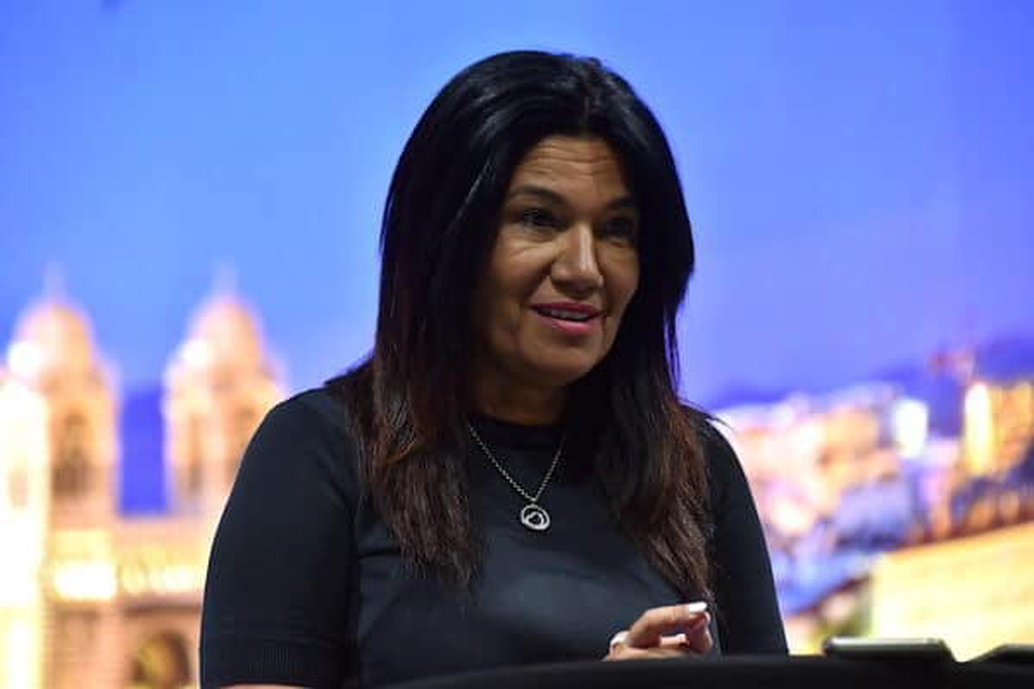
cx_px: 517
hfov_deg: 7.8
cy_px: 344
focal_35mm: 262
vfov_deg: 5.2
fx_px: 7539
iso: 800
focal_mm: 175
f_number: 6
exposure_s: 1/15
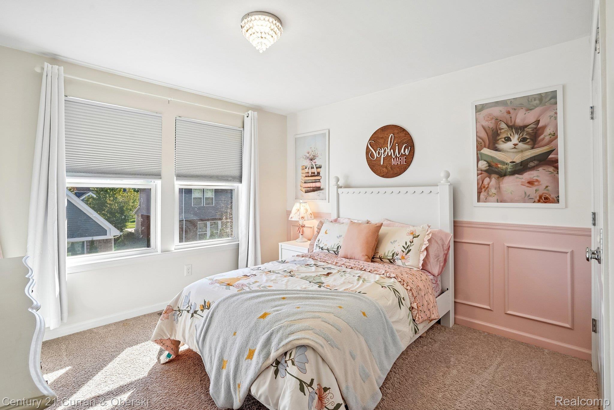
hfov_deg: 96.7
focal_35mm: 16
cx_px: 307
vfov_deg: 73.7
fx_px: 273
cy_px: 205
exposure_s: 1/50
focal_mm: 16
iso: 250
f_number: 8
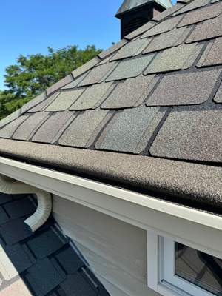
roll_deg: +2.7
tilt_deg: -11.5
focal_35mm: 24
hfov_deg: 56.8
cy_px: 148
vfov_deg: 71.6
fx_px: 205
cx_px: 111
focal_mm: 6.76
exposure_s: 1/2506
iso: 80
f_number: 1.78
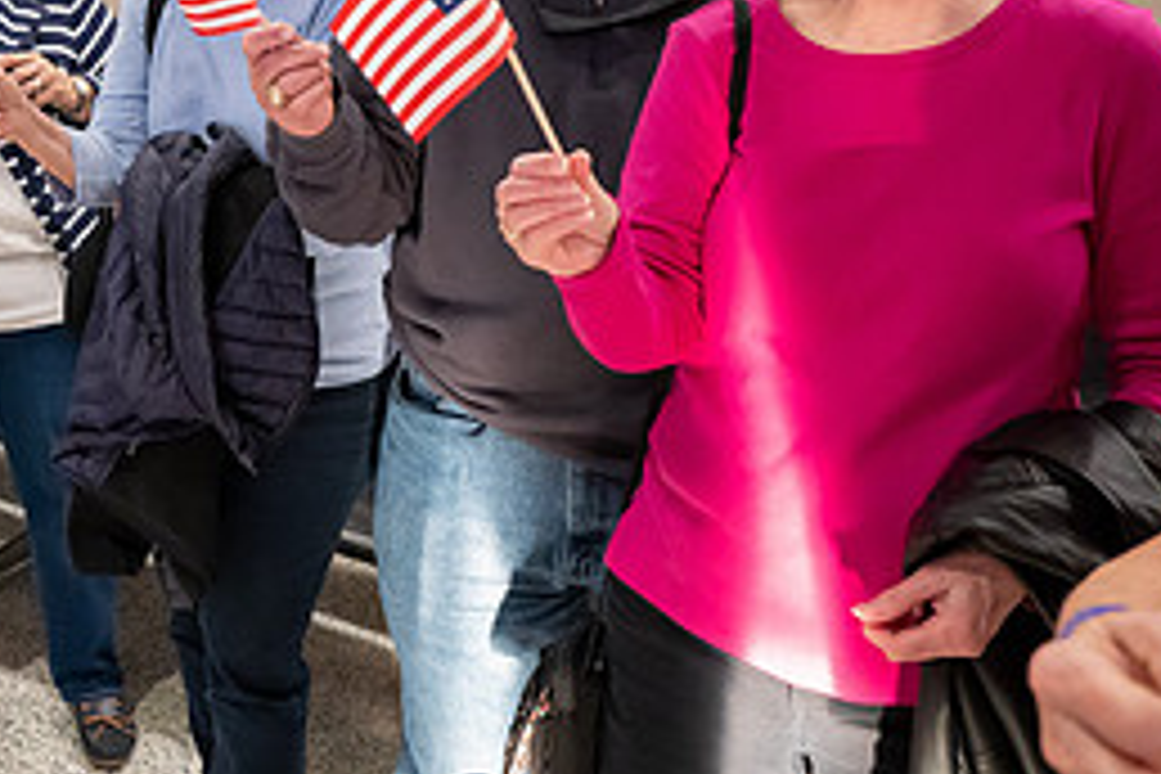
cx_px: 45
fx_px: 1741
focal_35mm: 54
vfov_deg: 24.8
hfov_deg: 34.1
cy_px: 202
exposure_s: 1/200
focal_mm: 24
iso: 8000
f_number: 4
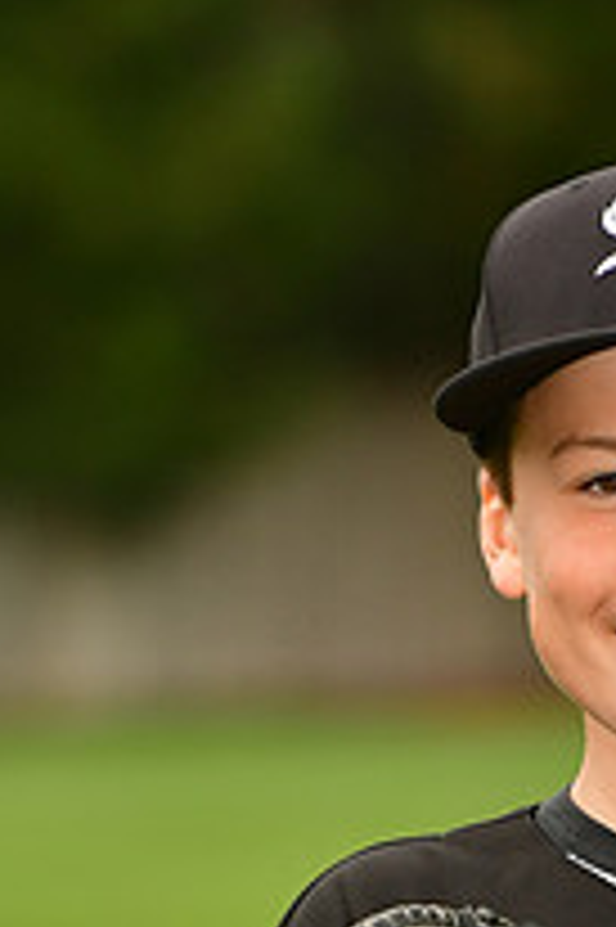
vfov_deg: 3.5
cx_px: 668
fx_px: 15193
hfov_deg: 2.3
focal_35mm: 591
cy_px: 1152
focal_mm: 140
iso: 320
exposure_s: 1/1250
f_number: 4
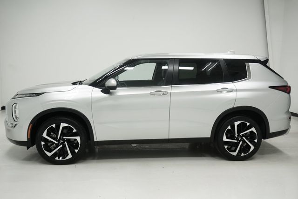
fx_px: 281
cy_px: 100
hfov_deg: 55.8
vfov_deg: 38.9
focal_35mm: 34
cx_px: 149
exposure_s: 1/200
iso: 640
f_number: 5.6
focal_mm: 23
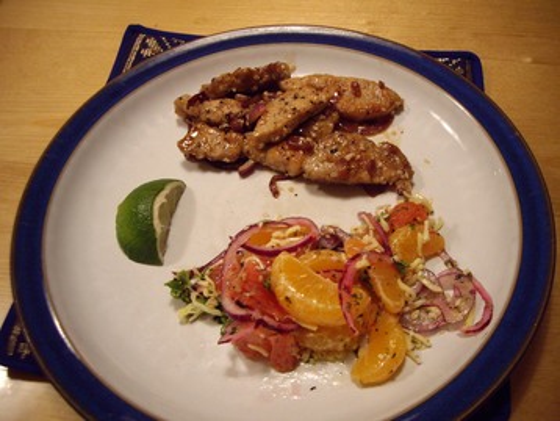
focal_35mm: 38
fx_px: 615
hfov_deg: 48.9
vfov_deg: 37.8
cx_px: 280
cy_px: 210
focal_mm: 6.2
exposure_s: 1/30
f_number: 2.7
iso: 200
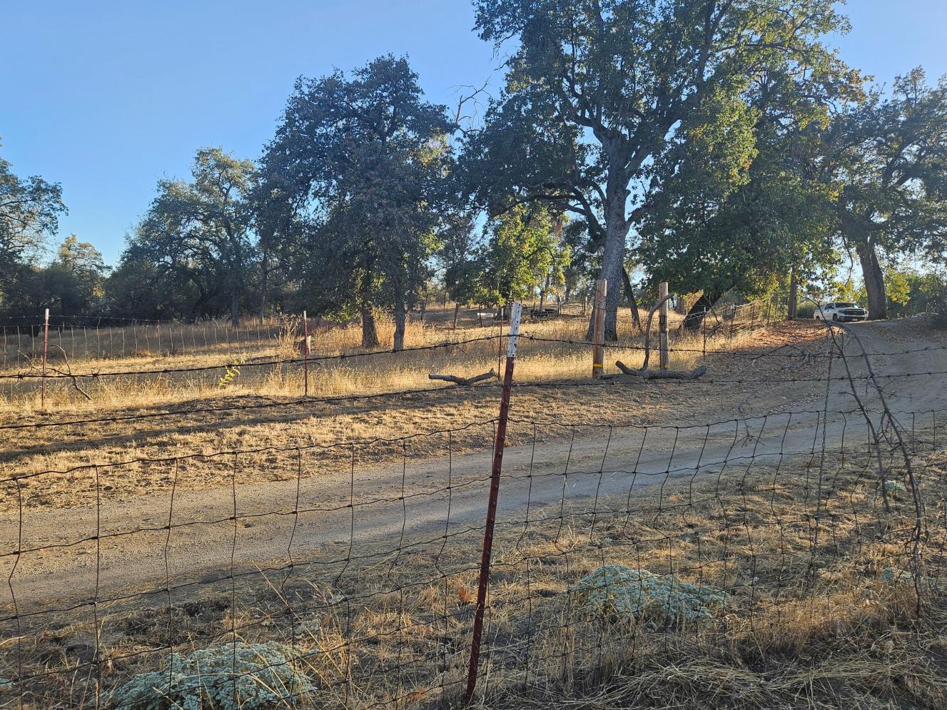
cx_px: 466
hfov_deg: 67.3
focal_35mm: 26
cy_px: 369
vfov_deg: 53.0
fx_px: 711
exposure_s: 1/428
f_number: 1.8
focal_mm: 5.4
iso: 25
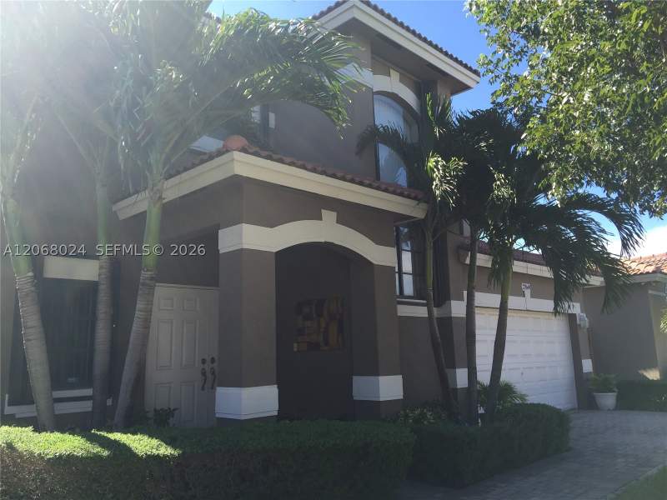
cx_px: 334
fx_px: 559
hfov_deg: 61.7
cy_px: 250
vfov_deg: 48.2
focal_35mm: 29
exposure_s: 1/628
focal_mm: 4.15
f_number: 2.2
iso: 32
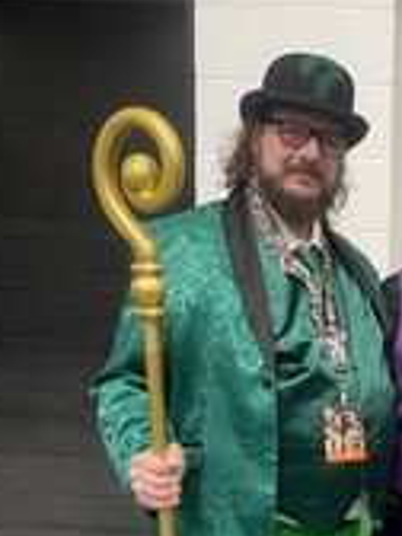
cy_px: 469
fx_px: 960
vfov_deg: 30.0
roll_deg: -1.7
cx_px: 405
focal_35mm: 62
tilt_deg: -7.4
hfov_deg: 22.7
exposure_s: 1/60
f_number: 1.6
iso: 100
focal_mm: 4.2
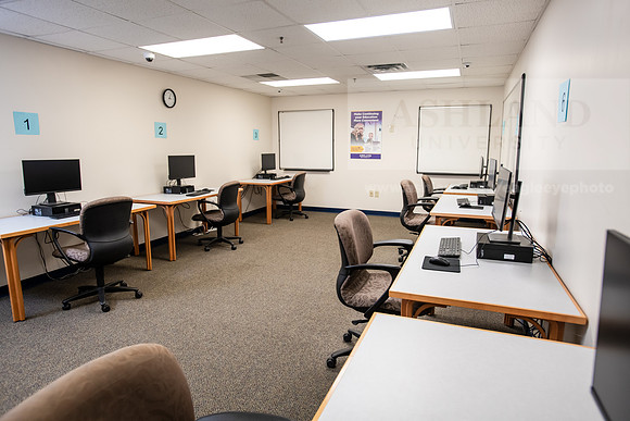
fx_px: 385
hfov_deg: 78.6
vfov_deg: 57.3
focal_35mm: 22
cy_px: 210
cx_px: 315
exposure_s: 1/125
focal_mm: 22
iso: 1000
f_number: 4
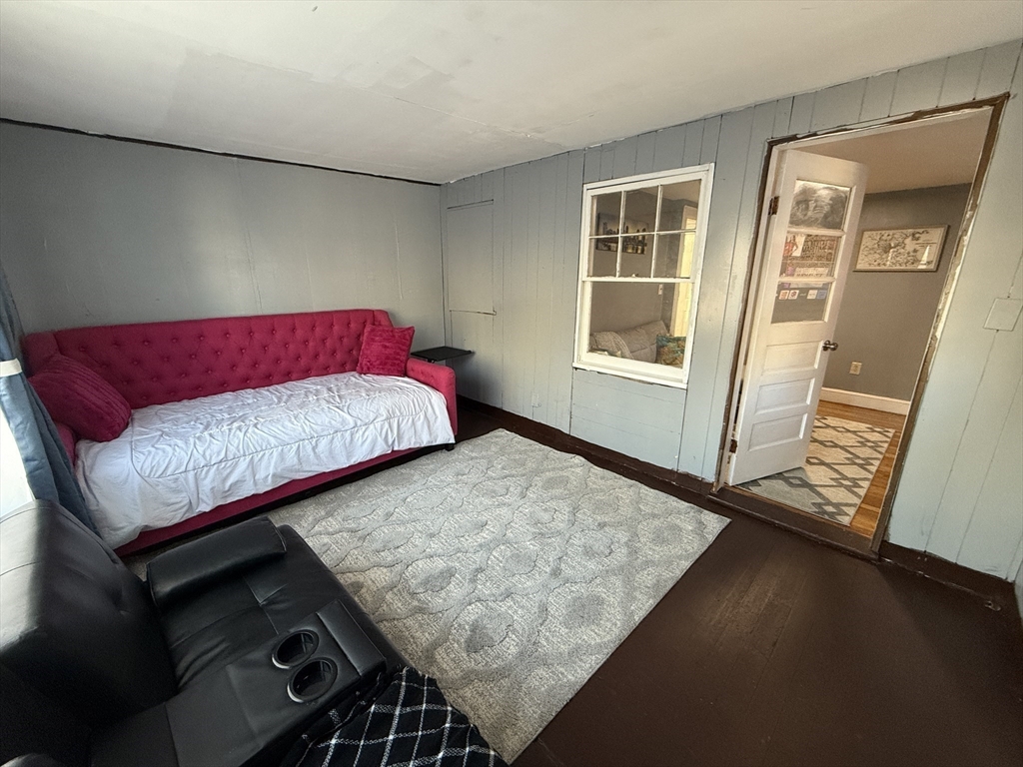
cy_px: 384
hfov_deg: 102.1
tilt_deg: -14.7
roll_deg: -0.7
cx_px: 512
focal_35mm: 14
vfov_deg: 85.7
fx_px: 414
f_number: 2.2
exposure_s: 1/60
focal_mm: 2.22
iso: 320
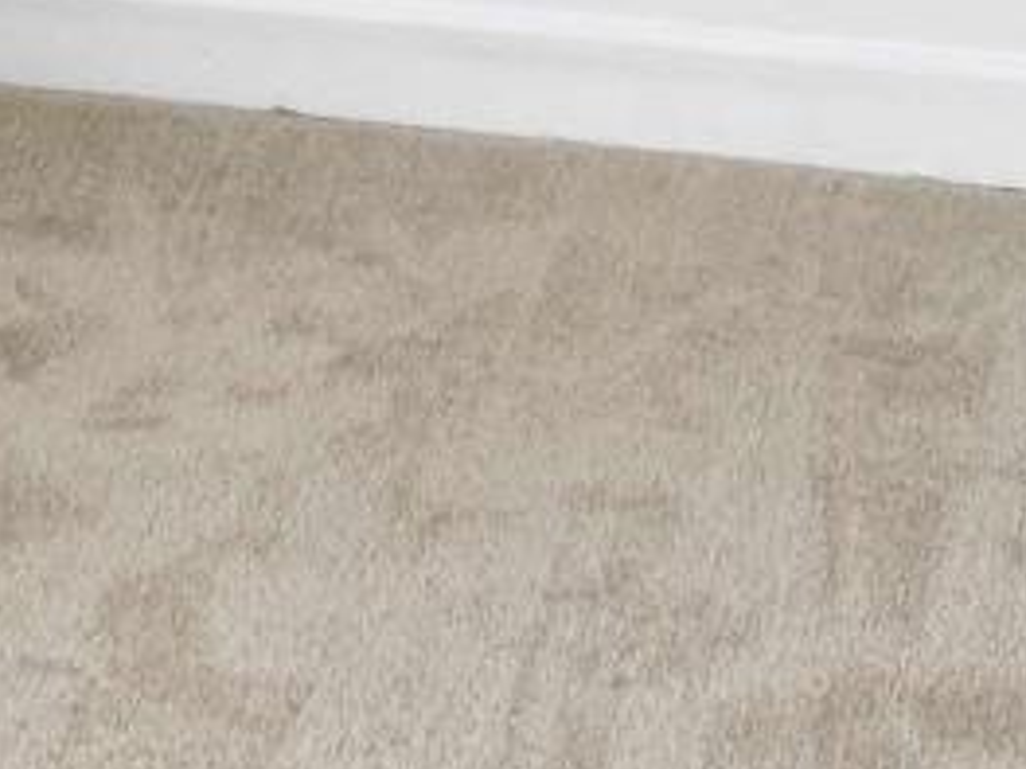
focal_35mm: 114
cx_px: 390
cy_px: -761
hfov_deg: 17.3
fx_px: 3377
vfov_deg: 11.7
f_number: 1.6
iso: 80
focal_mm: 5.1
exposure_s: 1/120
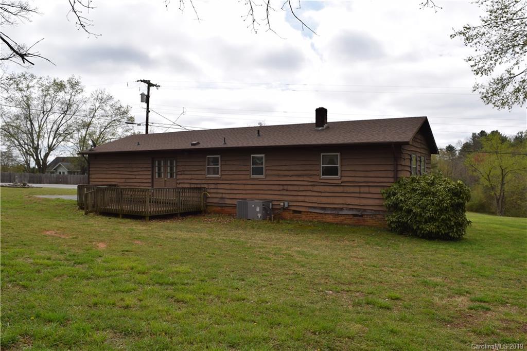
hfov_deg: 67.4
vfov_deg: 47.9
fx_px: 395
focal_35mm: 27
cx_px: 264
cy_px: 176
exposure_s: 1/200
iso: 100
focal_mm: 18
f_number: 11
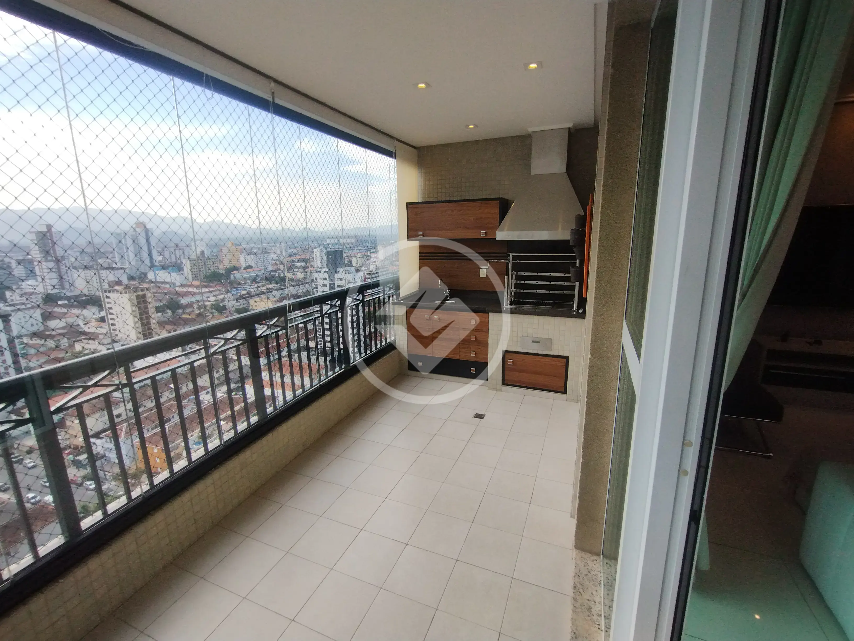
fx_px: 395
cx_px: 427
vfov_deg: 78.1
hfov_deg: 94.5
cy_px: 320
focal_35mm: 16
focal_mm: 1.66
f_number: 2.2
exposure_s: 1/498
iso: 100
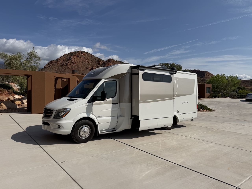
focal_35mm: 24
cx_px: 126
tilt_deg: +1.1
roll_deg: -0.4
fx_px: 175
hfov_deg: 71.6
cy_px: 94
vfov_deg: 56.8
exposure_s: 1/11905
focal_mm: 6.76
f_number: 1.78
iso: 80
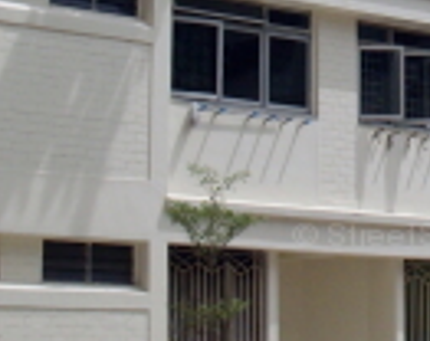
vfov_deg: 9.9
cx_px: 538
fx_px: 1929
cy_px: -89
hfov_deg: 12.4
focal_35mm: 152
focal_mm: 6.2
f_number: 5.6
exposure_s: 1/400
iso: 80
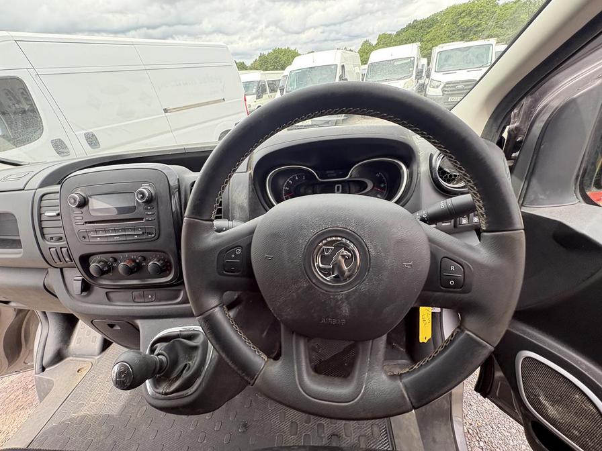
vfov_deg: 85.7
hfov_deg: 102.1
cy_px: 226
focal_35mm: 14
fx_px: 243
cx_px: 301
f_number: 2.2
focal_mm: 2.22
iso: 80
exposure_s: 1/140
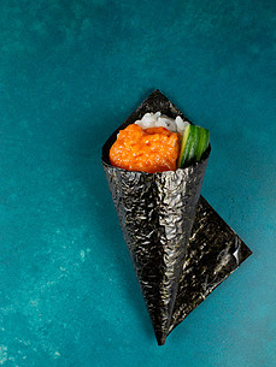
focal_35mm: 71
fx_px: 754
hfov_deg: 20.7
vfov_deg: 27.4
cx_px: 169
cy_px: 206
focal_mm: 50
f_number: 10
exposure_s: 1/200
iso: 250
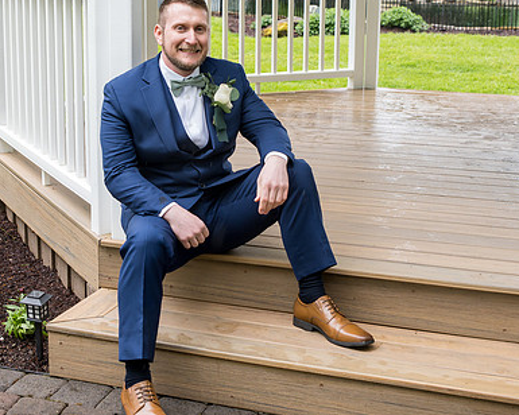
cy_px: 150
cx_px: 203
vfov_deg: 22.7
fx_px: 1029
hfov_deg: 28.2
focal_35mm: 67
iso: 640
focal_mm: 35
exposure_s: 1/400
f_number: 4
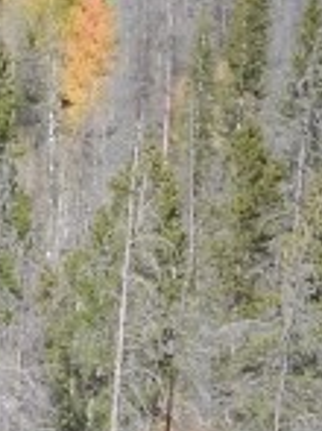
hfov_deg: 1.5
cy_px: 147
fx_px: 12023
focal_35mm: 968
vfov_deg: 2.1
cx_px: -609
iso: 125
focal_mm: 24.7
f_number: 6
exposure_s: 1/400
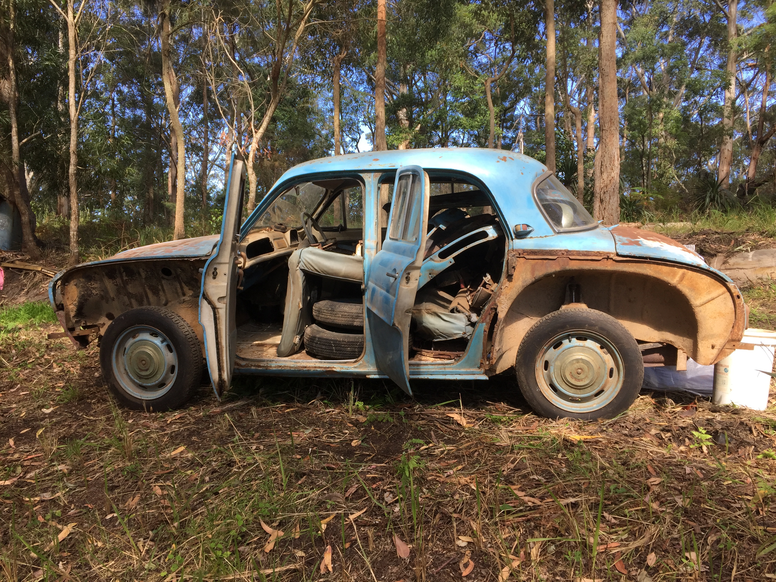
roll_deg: -1.1
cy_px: 291
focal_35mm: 29
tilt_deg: -1.1
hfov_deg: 61.7
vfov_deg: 48.2
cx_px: 388
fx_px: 650
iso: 32
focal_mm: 4.15
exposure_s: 1/353
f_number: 2.2
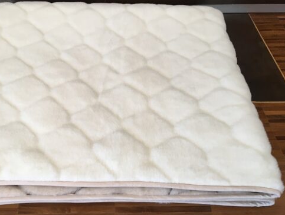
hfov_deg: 50.9
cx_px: 112
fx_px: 297
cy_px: 101
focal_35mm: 36
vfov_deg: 39.7
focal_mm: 4.15
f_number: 2.2
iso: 32
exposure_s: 1/33
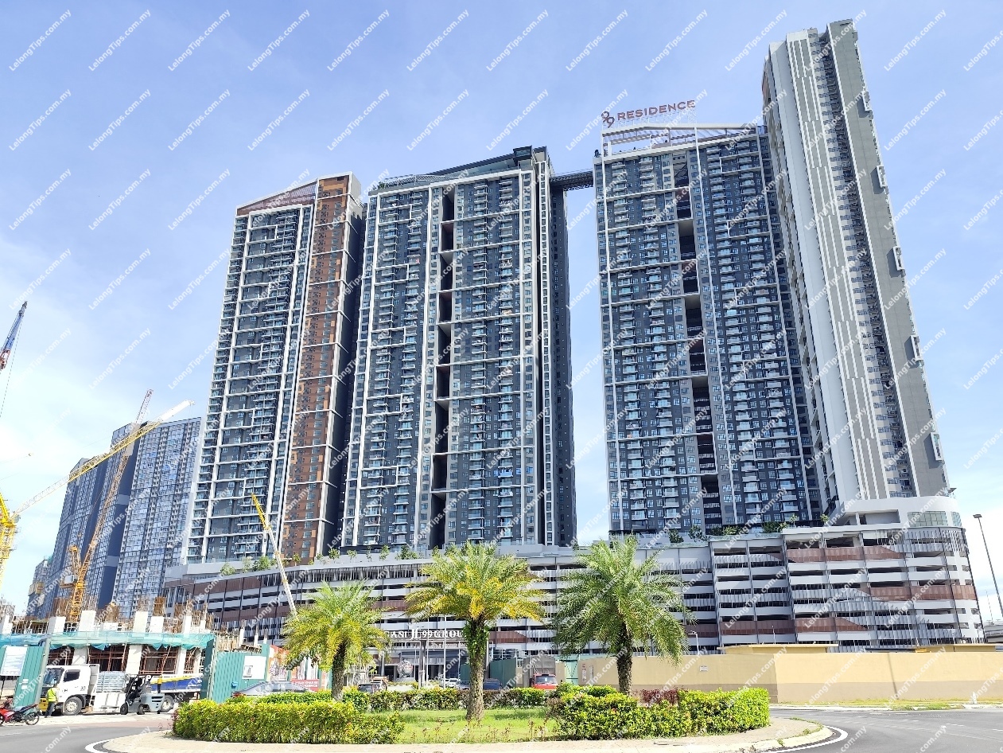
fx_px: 666
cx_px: 502
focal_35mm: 23
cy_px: 376
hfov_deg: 73.9
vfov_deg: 58.9
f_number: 1.65
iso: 50
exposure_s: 1/552
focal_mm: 6.19
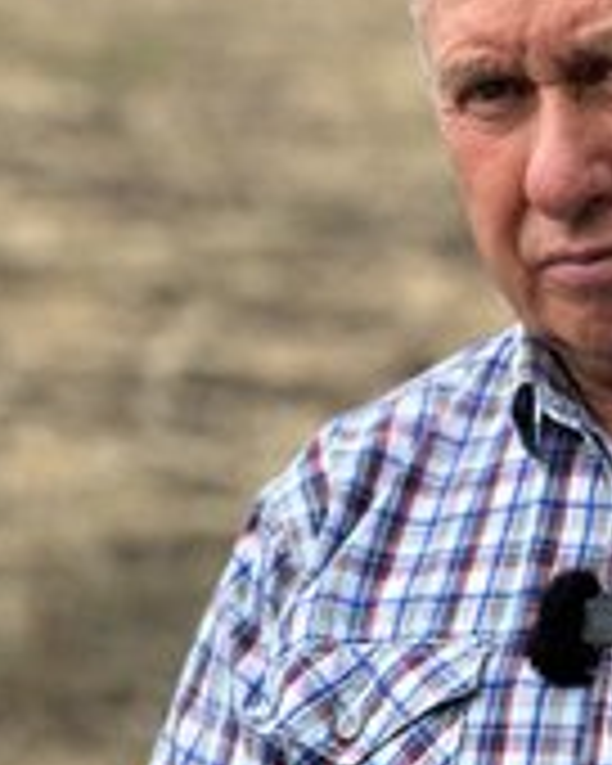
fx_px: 4007
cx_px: 297
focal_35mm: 177
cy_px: 284
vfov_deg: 10.9
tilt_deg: -2.7
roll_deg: -0.5
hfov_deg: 8.7
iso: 25
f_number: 2.8
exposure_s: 1/232
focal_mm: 9
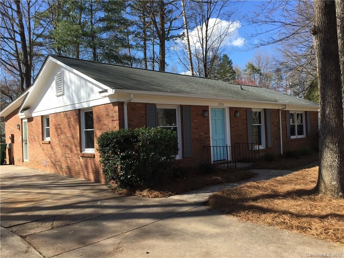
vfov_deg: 48.2
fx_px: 288
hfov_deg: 61.7
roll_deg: +0.5
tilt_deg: -0.6
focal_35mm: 29
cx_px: 172
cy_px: 129
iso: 32
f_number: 2.2
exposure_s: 1/942
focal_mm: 4.15
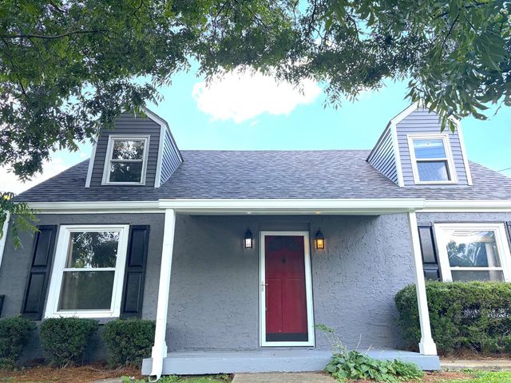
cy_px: 192
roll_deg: +0.4
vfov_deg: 53.1
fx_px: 384
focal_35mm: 26
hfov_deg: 67.3
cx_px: 256
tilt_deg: +19.0
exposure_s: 1/1550
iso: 64
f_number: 1.6
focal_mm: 5.96
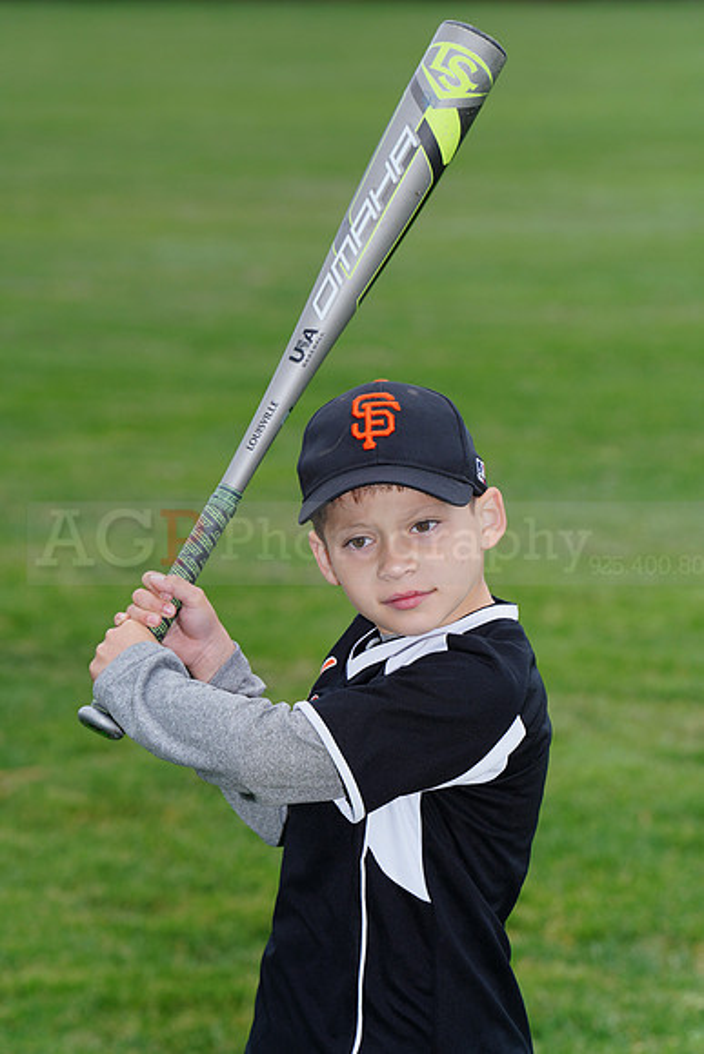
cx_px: 352
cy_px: 527
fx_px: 5863
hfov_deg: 6.9
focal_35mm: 200
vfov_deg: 10.3
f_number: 8
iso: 200
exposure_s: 1/200
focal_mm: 200
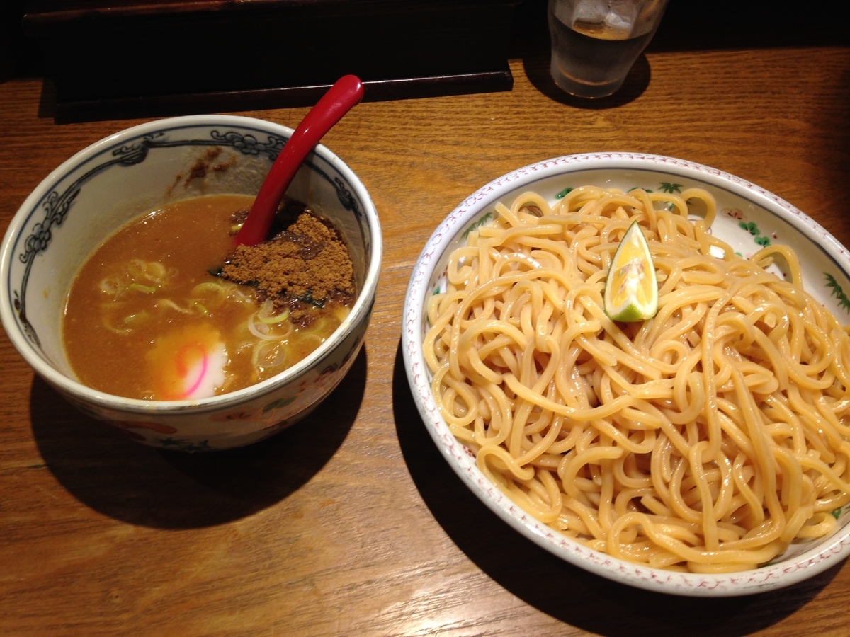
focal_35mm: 33
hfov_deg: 55.4
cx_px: 425
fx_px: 810
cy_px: 318
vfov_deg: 42.9
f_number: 2.4
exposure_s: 1/20
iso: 64
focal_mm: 4.12
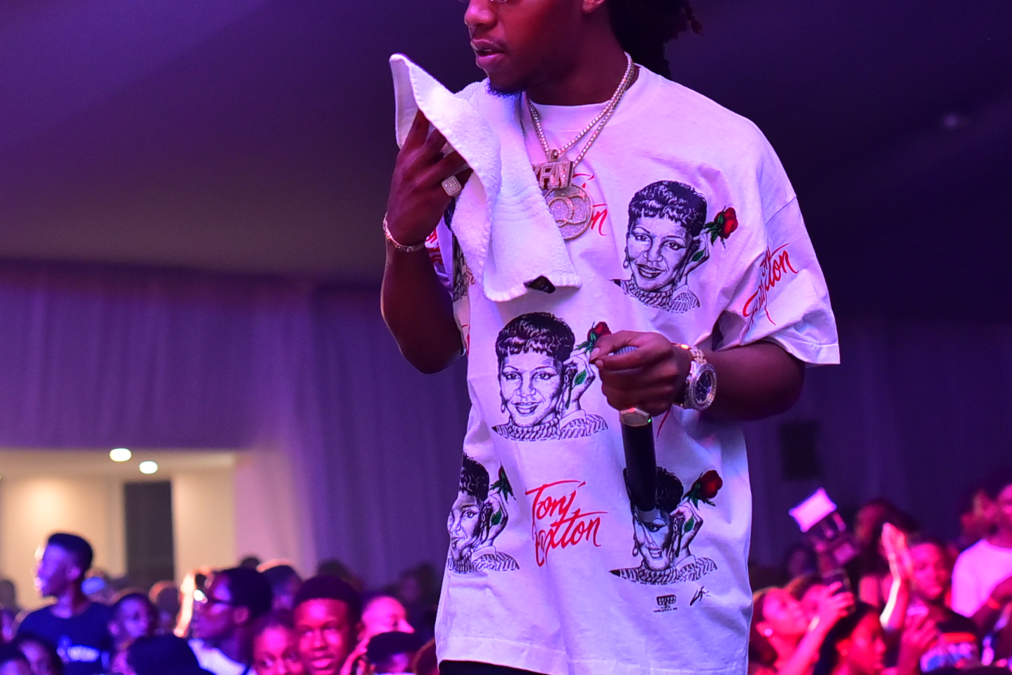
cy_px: 100
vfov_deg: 13.1
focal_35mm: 104
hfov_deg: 19.6
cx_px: 533
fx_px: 2924
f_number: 3.5
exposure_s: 1/200
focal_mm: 50
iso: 2000
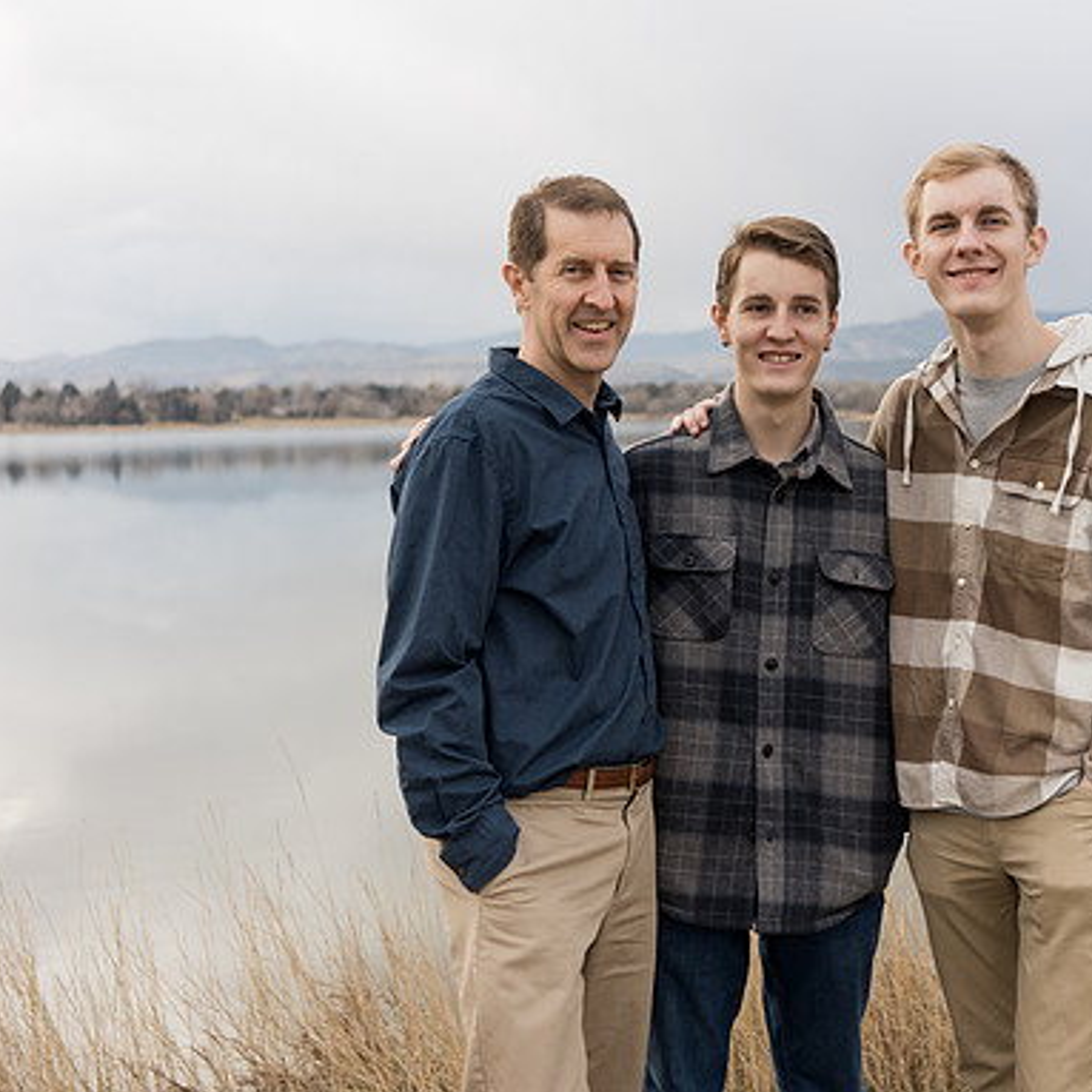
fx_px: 1606
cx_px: 707
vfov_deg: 37.6
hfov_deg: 37.2
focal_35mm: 45
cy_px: 549
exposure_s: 1/320
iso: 200
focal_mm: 35
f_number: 2.8
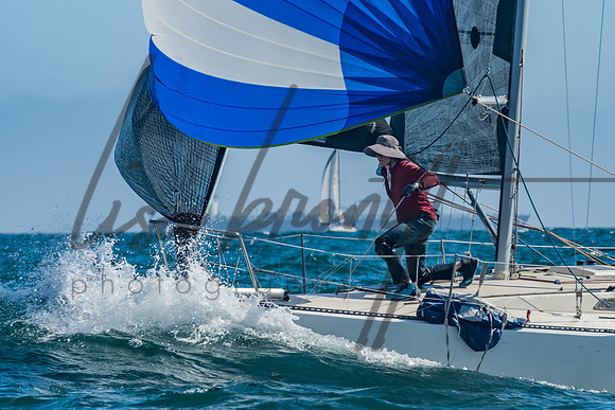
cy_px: 198
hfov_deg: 4.5
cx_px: 290
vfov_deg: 3.0
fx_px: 7875
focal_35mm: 461
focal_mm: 200
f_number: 6.3
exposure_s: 1/400
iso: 160
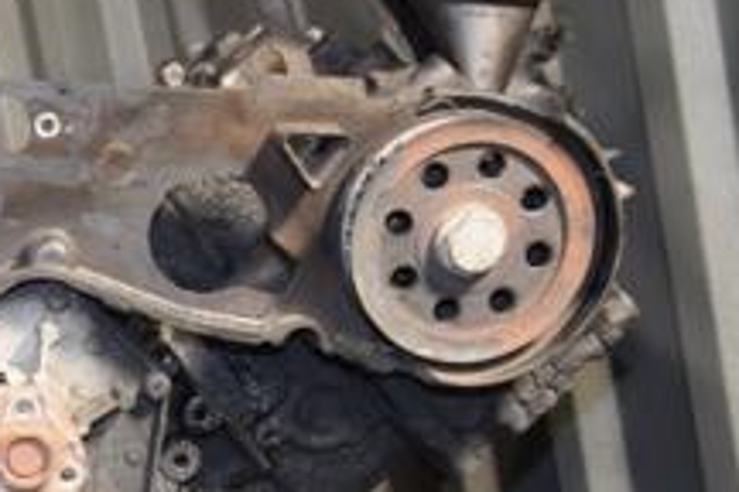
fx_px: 2053
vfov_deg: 13.4
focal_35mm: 100
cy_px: 550
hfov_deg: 19.2
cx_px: -168
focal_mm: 24
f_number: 5
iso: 800
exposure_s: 1/60
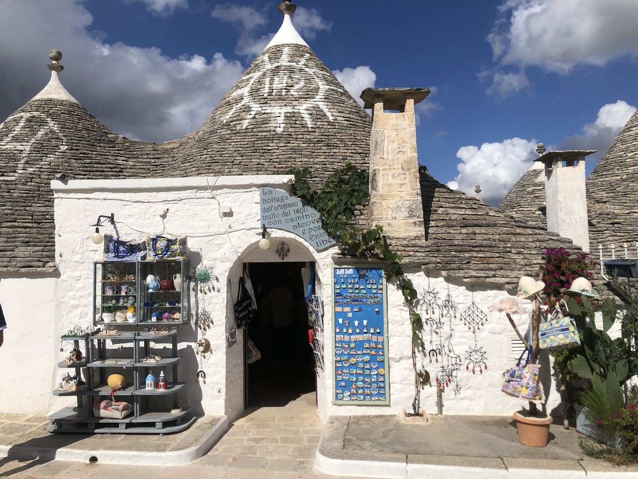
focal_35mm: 28
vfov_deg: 49.7
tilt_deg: +1.8
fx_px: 516
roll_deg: +2.1
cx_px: 319
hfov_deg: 63.4
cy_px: 240
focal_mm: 4
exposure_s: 1/6024
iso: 20
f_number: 1.8
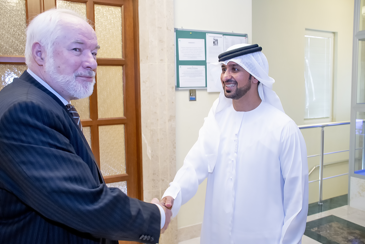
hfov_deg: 57.2
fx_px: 335
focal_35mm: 33
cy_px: 122
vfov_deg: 40.0
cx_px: 182
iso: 2000
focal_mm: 22
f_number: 4
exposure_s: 1/80
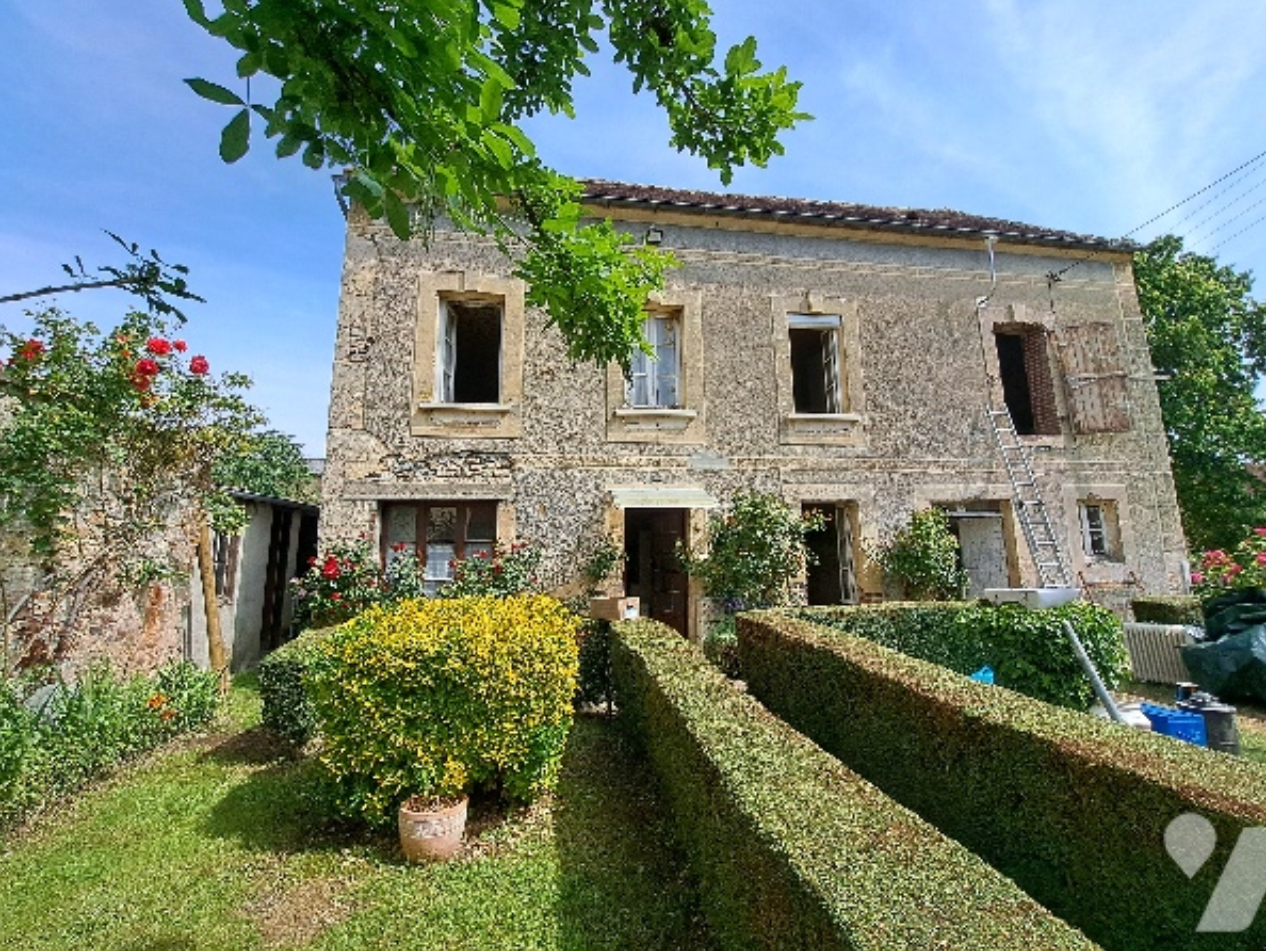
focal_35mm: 14
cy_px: 463
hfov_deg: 102.0
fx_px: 512
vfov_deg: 85.7
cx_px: 644
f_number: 2.2
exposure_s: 1/1709
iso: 50
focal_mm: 1.74
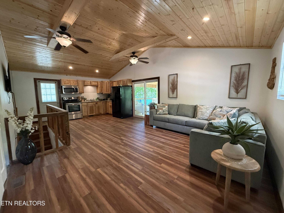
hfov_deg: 102.1
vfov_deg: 85.7
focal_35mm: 14
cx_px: 142
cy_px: 106
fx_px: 115
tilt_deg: -6.0
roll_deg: +0.7
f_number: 2.2
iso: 640
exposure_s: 1/120
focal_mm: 2.22
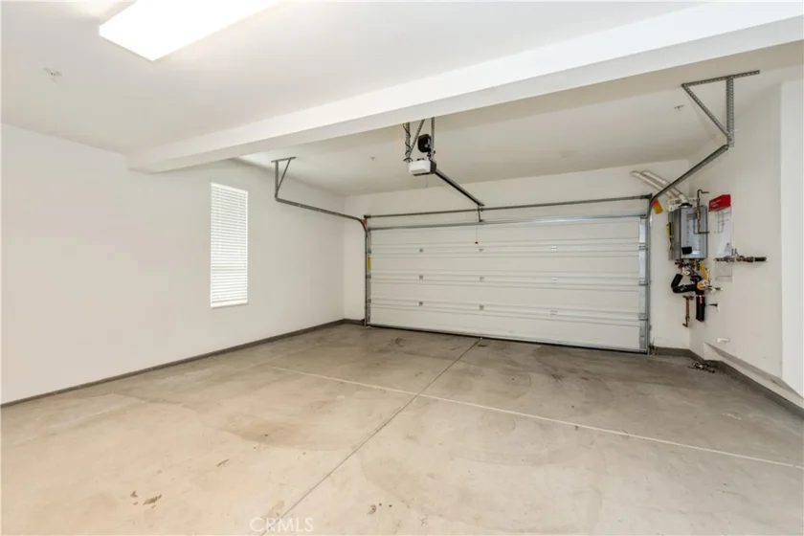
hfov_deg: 104.3
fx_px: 313
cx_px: 402
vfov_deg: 81.2
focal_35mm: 14
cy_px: 268
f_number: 4.5
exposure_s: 1/80
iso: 800
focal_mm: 14
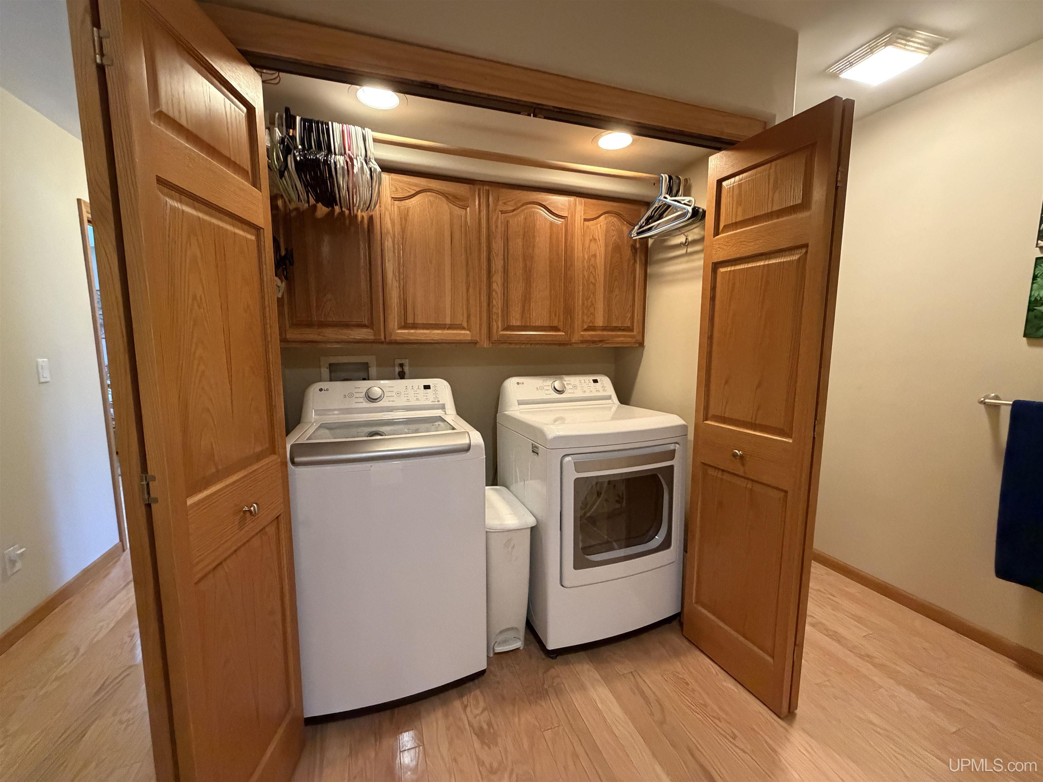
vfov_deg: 85.7
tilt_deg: -7.3
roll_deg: +0.2
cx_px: 522
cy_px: 391
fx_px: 422
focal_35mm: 14
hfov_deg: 102.1
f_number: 2.2
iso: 800
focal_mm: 2.22
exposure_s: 1/60
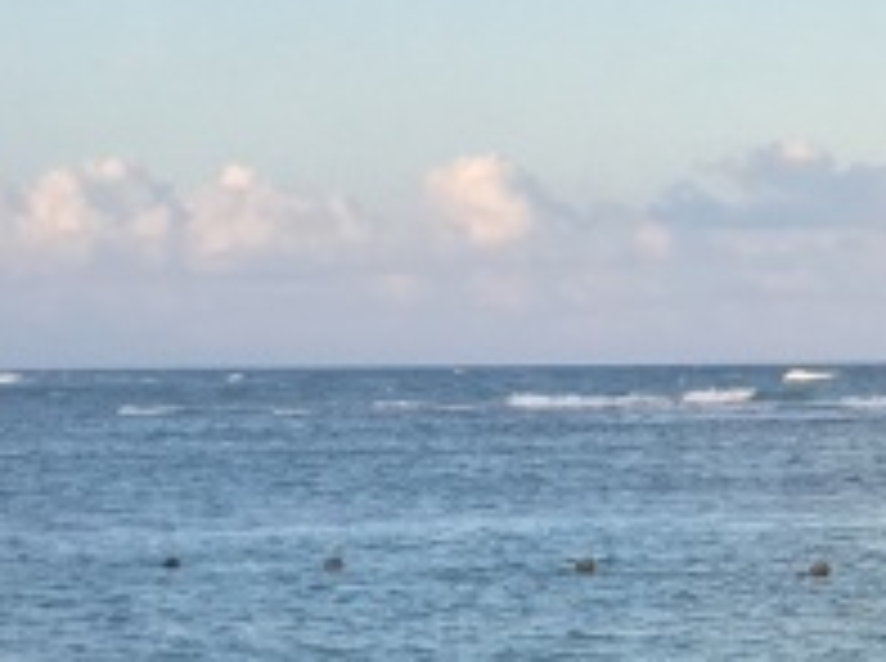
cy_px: 995
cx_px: 1606
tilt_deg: -8.5
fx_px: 3858
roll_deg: +0.6
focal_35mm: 151
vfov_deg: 9.5
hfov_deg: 12.0
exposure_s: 1/242
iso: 25
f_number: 2.2
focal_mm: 4.15
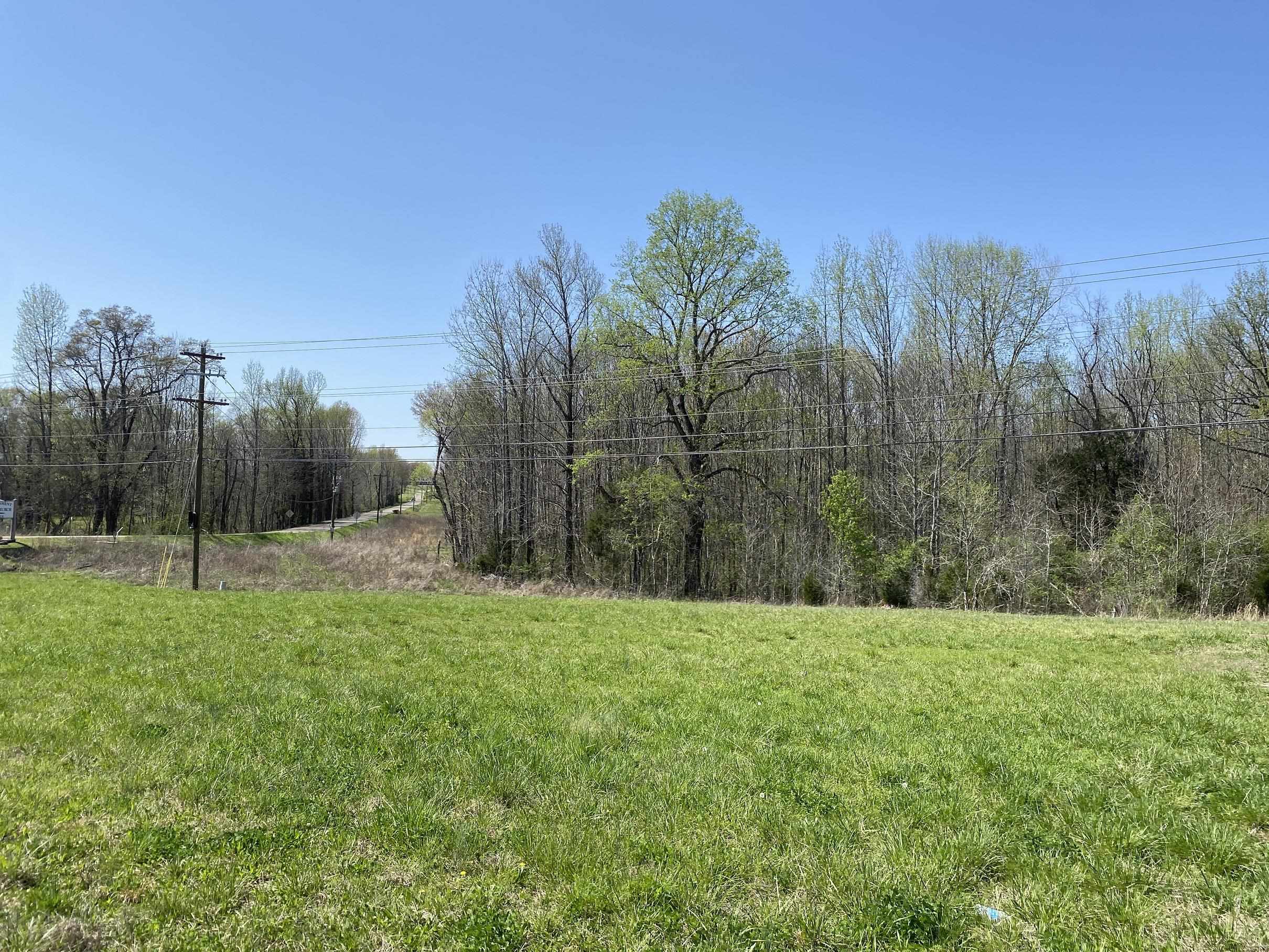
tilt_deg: +7.0
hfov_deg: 67.3
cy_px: 476
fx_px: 953
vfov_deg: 53.1
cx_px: 634
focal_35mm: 26
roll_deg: -1.8
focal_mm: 4.25
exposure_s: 1/2967
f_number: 1.8
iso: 32
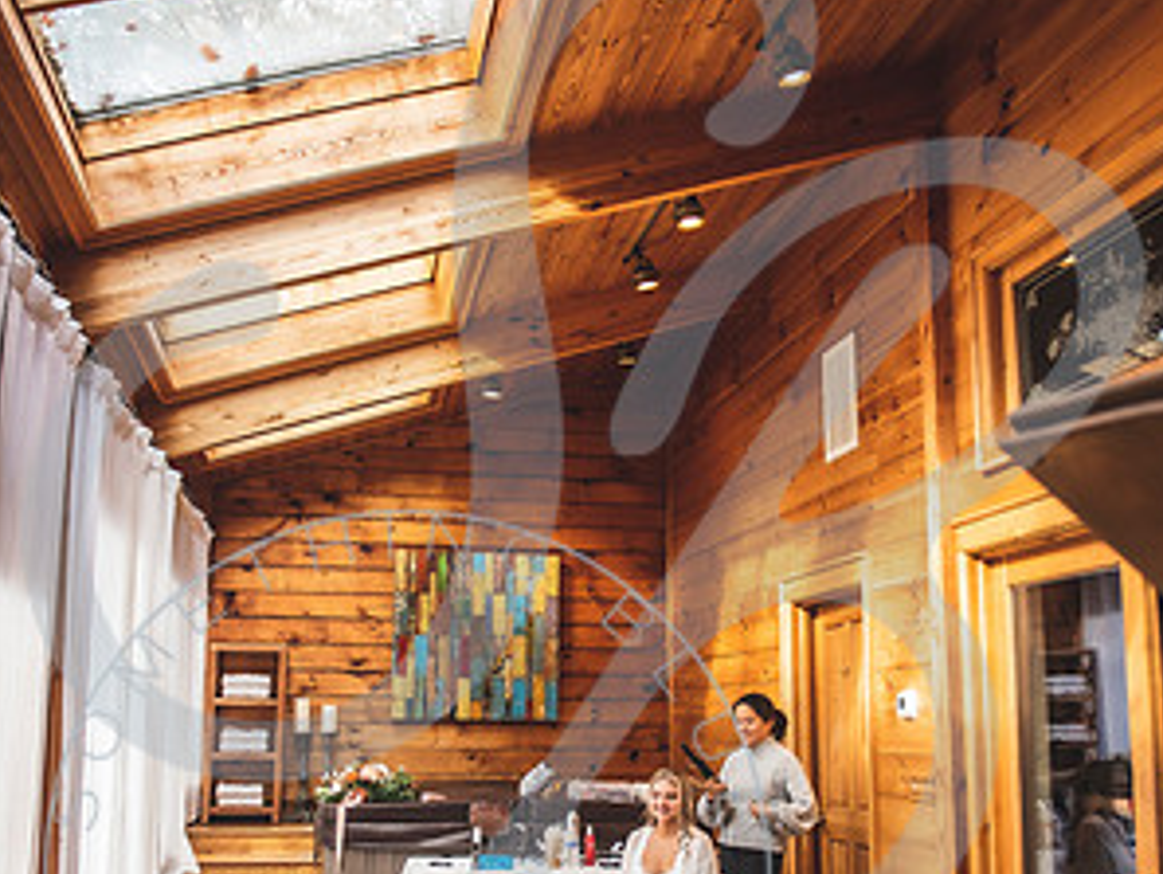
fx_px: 1176
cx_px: 583
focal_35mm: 35
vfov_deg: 40.3
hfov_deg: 52.6
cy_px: 576
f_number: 2.8
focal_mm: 24
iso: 100
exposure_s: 1/200
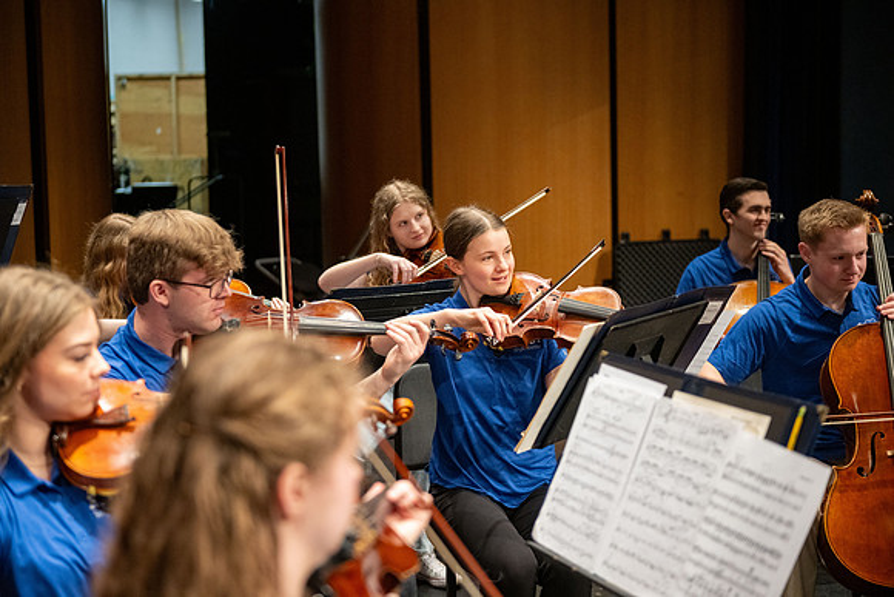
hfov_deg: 34.5
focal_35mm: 58
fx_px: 1441
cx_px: 447
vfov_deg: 23.4
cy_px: 298
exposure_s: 1/500
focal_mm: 58
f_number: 2.8
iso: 3200
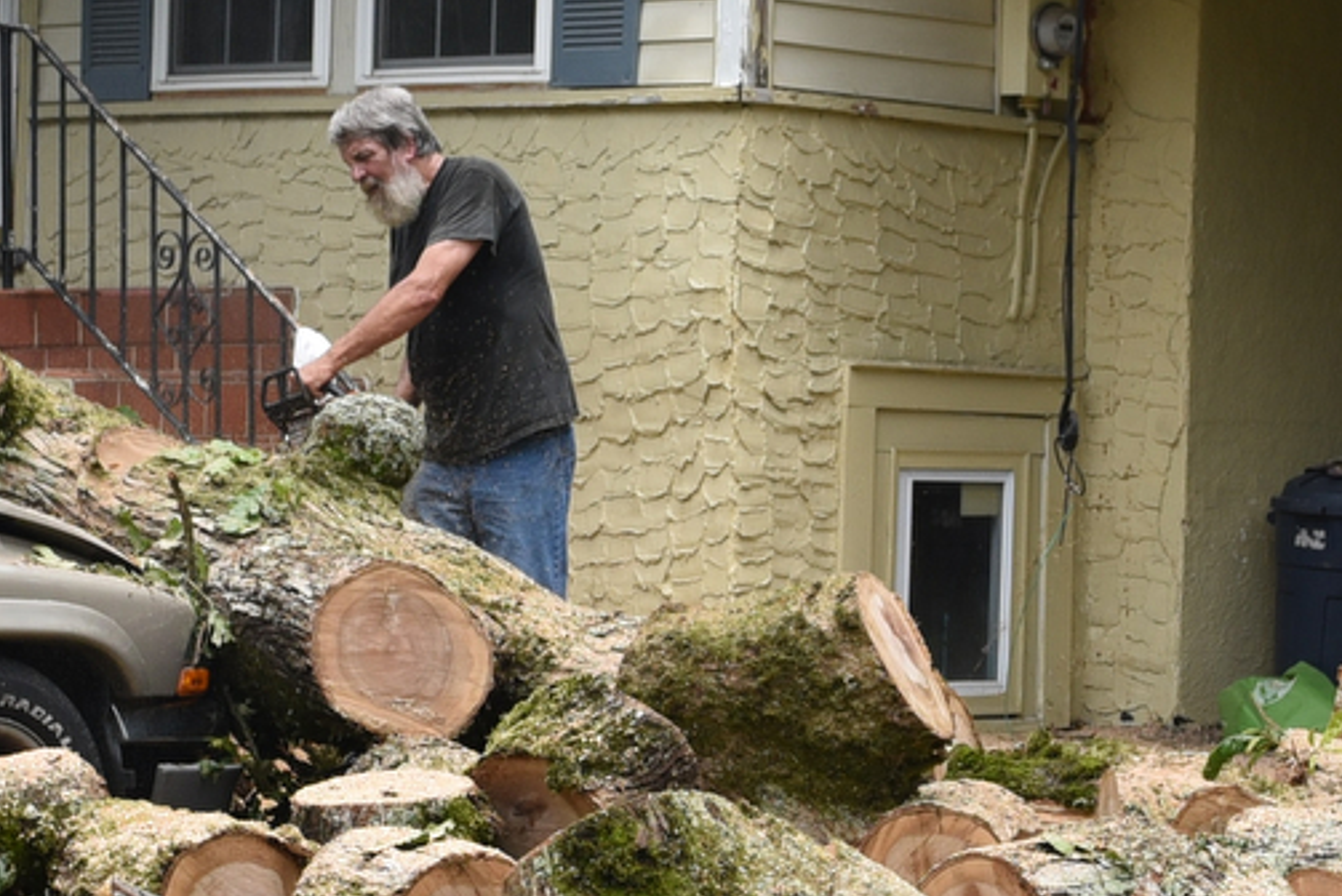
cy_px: 701
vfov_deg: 9.3
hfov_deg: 13.8
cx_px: 848
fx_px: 5520
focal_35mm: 148
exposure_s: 1/640
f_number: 5
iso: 250
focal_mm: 31
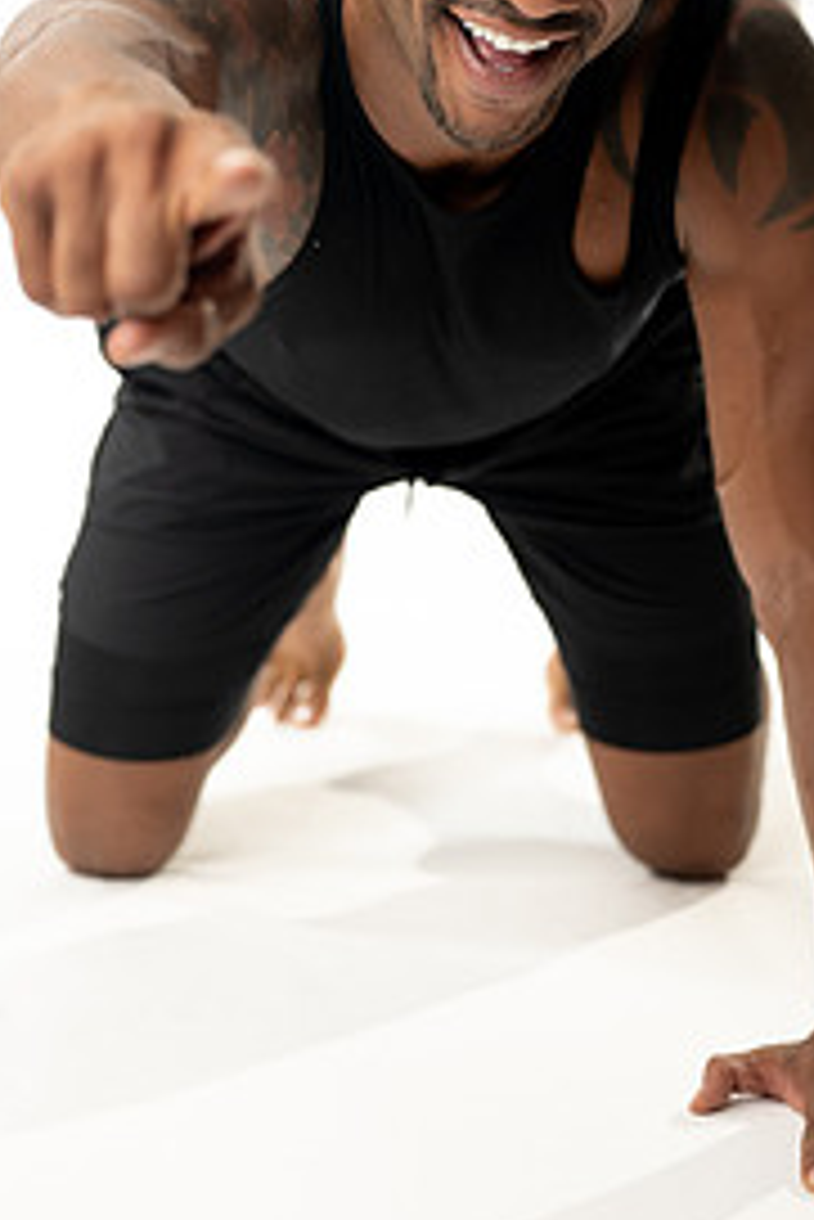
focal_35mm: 83
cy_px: 315
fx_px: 2811
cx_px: 454
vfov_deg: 24.2
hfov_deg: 16.5
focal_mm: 50
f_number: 3.2
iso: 800
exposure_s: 1/80
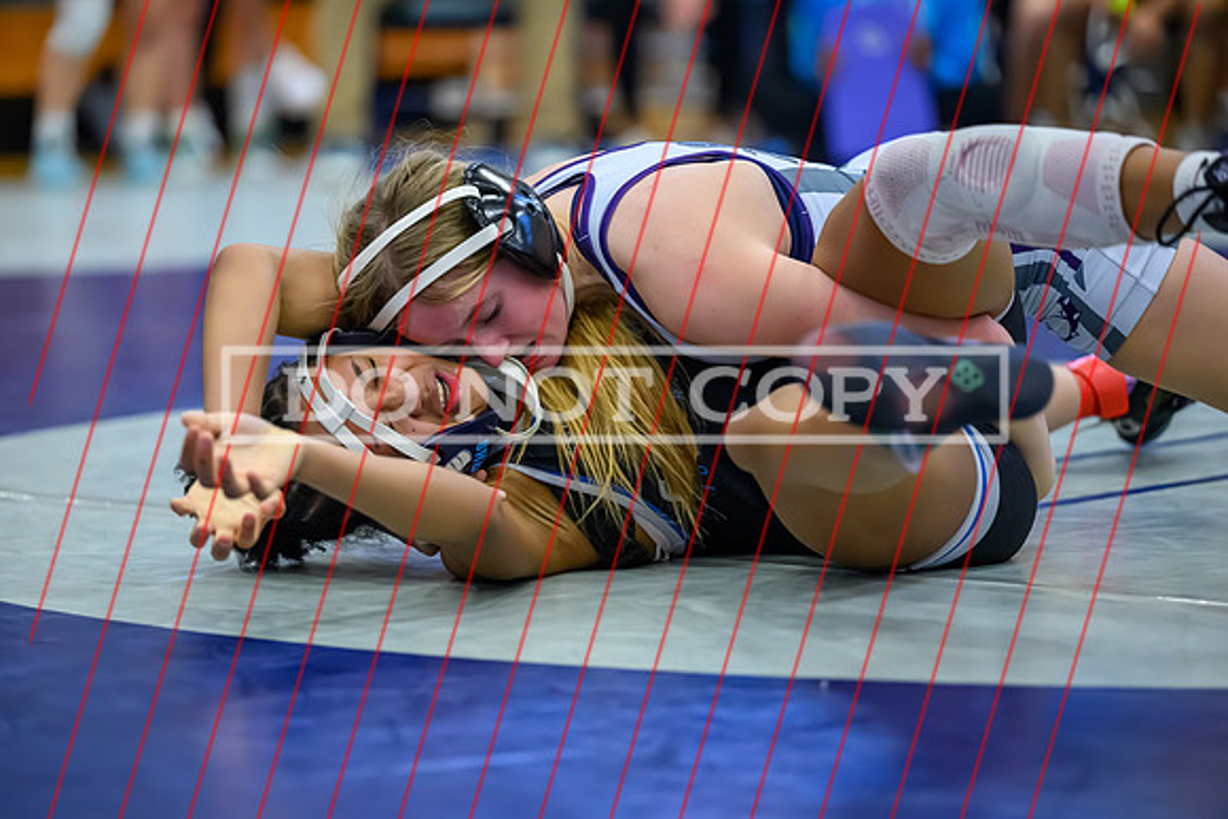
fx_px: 5118
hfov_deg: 13.7
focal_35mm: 150
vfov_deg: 9.2
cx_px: 614
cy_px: 410
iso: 10000
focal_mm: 150
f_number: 2.8
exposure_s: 1/640
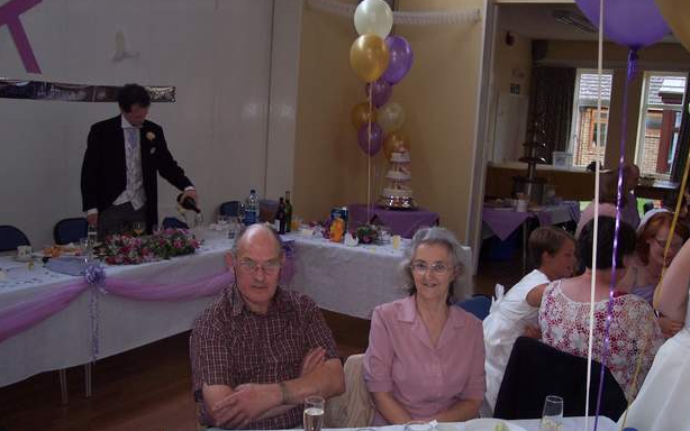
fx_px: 790
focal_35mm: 42
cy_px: 266
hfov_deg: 47.2
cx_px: 357
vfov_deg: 30.4
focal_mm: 8
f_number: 2.8
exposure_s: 1/30
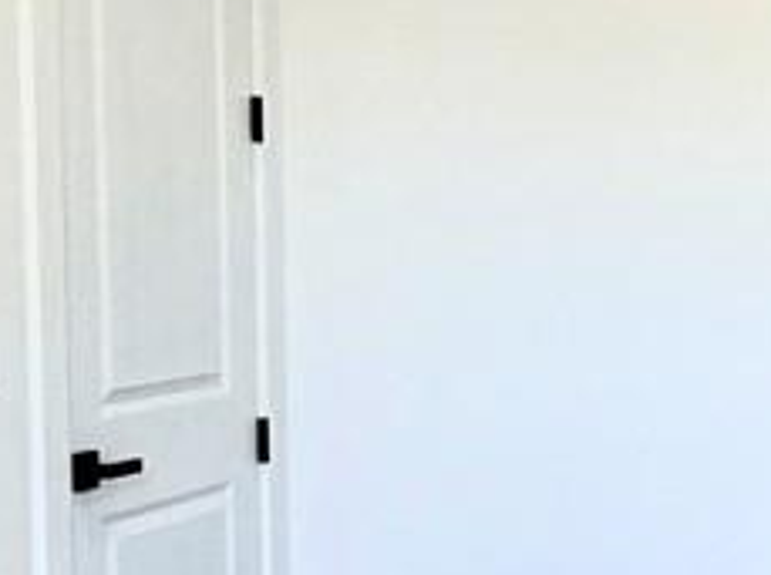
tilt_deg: -4.1
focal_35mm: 98
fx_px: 2179
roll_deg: -0.3
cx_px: 1195
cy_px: 346
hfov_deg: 17.7
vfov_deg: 15.0
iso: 125
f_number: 2.2
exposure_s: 1/120
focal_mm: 2.22
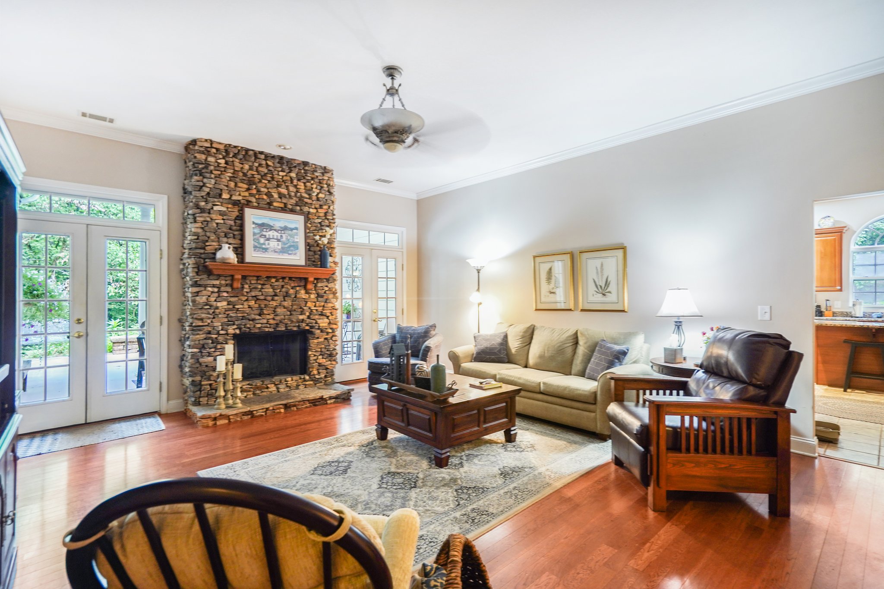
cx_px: 442
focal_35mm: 16
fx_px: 393
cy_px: 294
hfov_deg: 96.7
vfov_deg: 73.7
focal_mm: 16
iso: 400
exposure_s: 1/2.5
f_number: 5.6
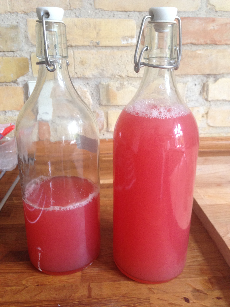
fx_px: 292
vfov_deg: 55.4
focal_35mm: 33
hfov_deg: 42.9
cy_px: 154
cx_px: 115
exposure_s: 1/20
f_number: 2.4
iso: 125
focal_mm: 4.12
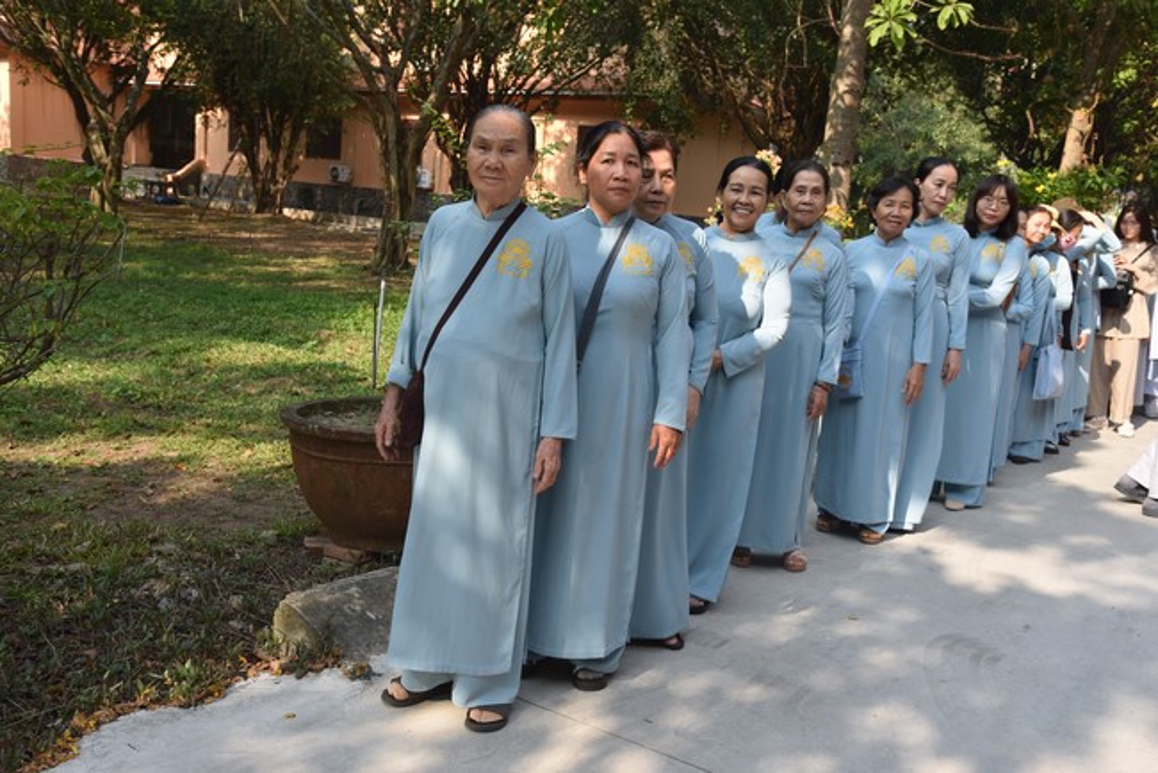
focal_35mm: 38
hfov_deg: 50.7
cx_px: 579
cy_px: 386
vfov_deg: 35.1
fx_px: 1223
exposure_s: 1/250
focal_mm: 38
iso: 400
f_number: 8
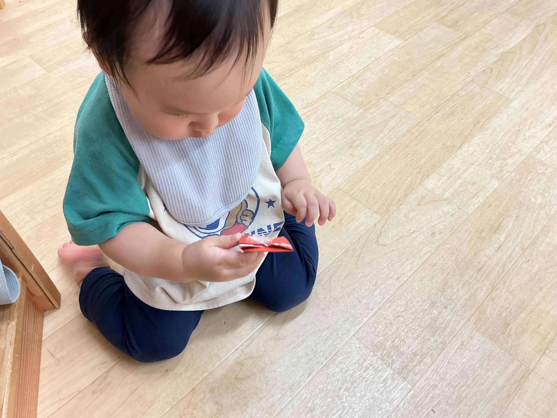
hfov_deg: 61.7
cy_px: 209
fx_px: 467
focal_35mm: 29
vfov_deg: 48.2
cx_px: 278
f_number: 1.8
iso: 50
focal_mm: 3
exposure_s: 1/60
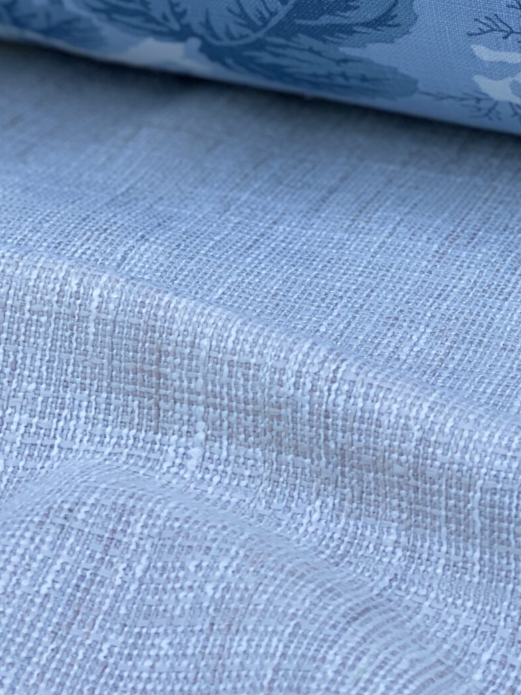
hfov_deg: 11.6
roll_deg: -1.2
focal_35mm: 128
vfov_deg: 15.1
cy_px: 2
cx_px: 393
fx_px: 2569
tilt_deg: -20.3
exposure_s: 1/149
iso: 20
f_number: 2
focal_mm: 6
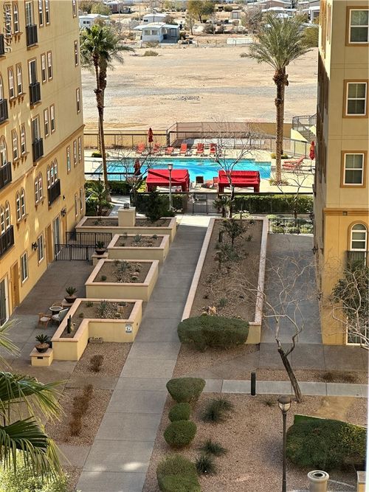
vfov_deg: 25.3
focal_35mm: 77
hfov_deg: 19.1
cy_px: 246
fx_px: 1095
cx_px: 184
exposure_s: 1/229
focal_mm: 9
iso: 32
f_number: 2.8
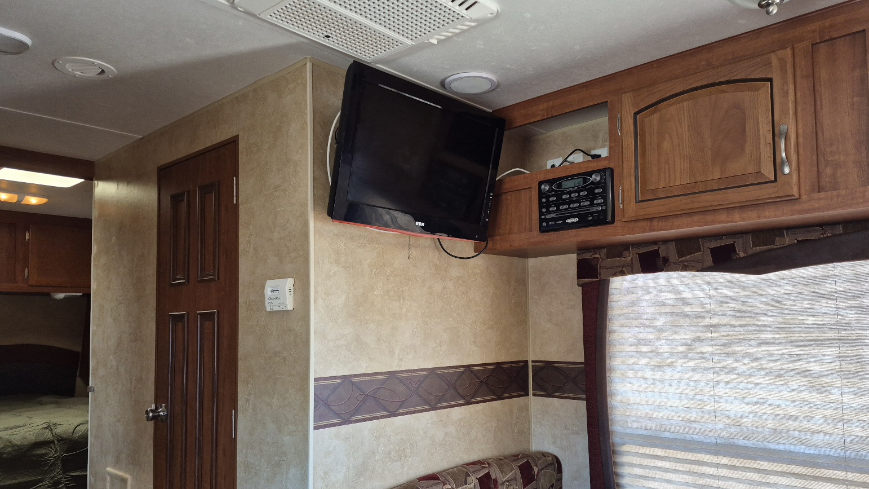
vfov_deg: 44.2
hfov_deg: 71.9
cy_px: 293
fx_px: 599
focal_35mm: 26
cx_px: 441
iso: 200
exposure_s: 1/120
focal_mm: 5.4
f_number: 1.8
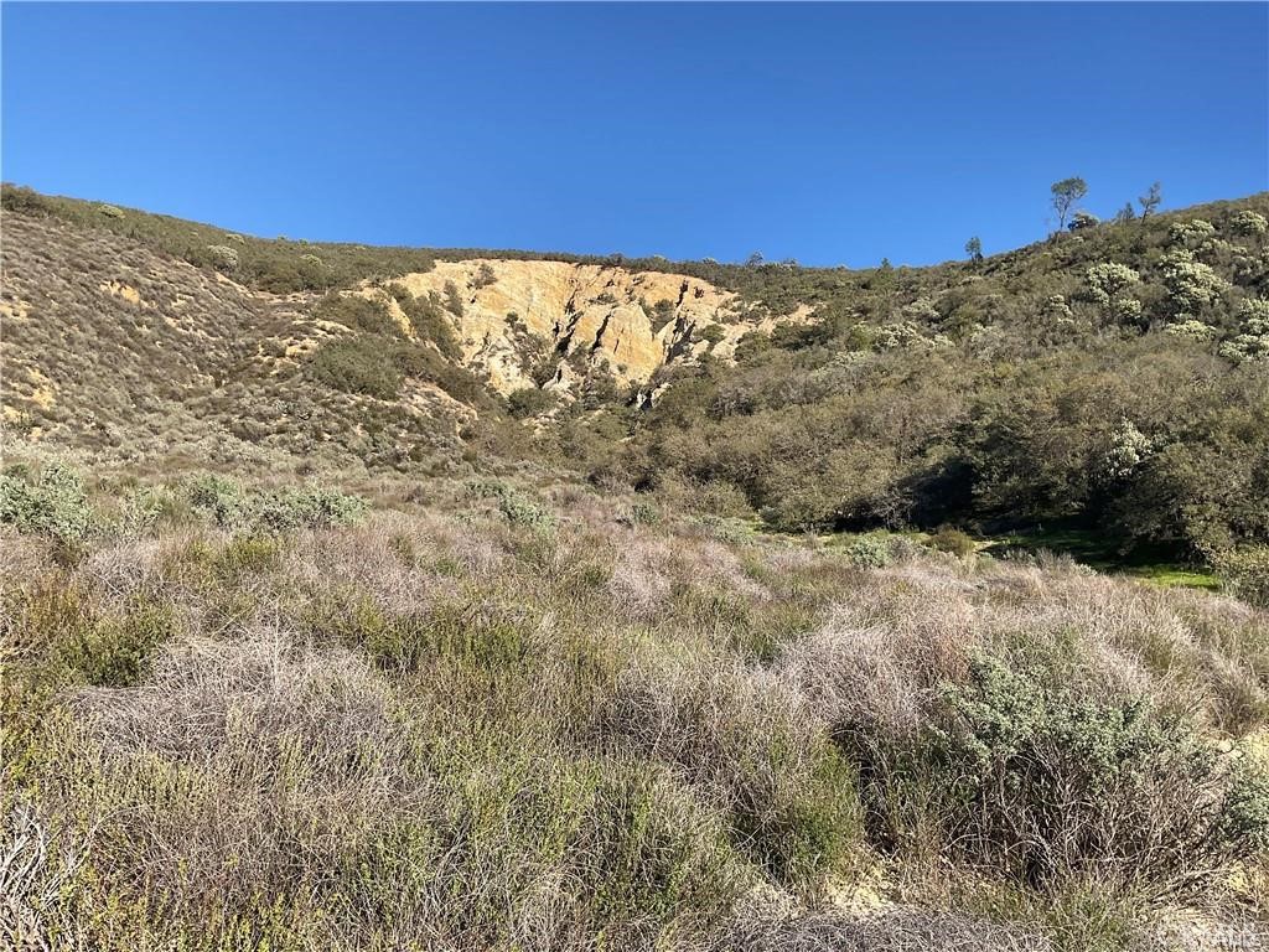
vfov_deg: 48.2
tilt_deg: +12.9
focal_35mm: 29
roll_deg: -4.0
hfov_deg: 61.7
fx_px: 1063
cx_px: 634
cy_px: 476
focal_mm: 3
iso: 16
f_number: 1.8
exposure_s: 1/1076
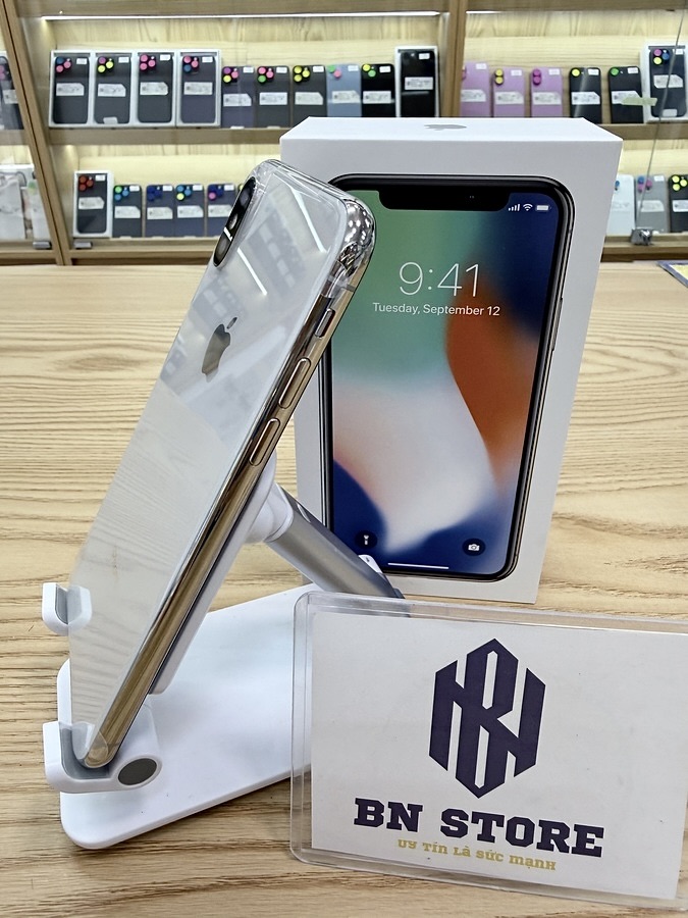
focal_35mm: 24
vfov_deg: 71.6
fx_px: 636
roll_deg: +0.0
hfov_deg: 56.8
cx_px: 344
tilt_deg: -29.4
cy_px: 459
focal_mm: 2.22
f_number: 2.2
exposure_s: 1/120
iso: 80
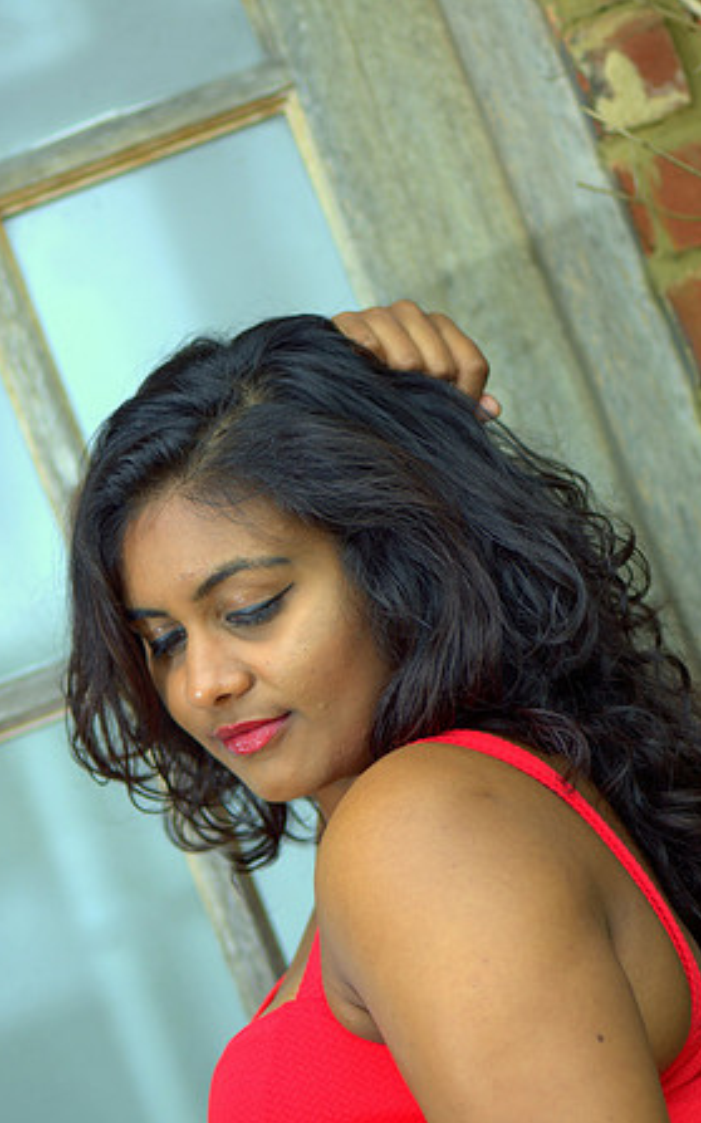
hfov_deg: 8.5
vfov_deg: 13.6
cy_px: 563
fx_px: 4712
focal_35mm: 154
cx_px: 368
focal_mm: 100
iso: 100
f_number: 2.8
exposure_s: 1/250
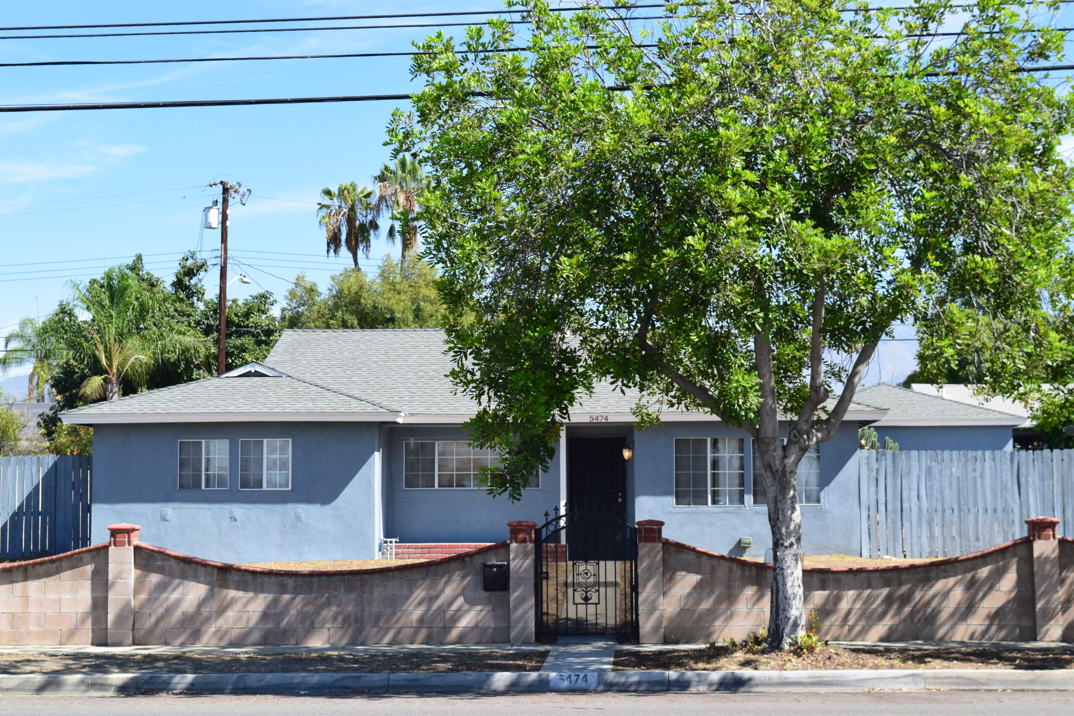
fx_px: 1790
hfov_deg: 33.4
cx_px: 537
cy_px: 358
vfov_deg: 22.6
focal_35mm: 60
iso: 400
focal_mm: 40
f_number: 11
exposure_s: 1/500
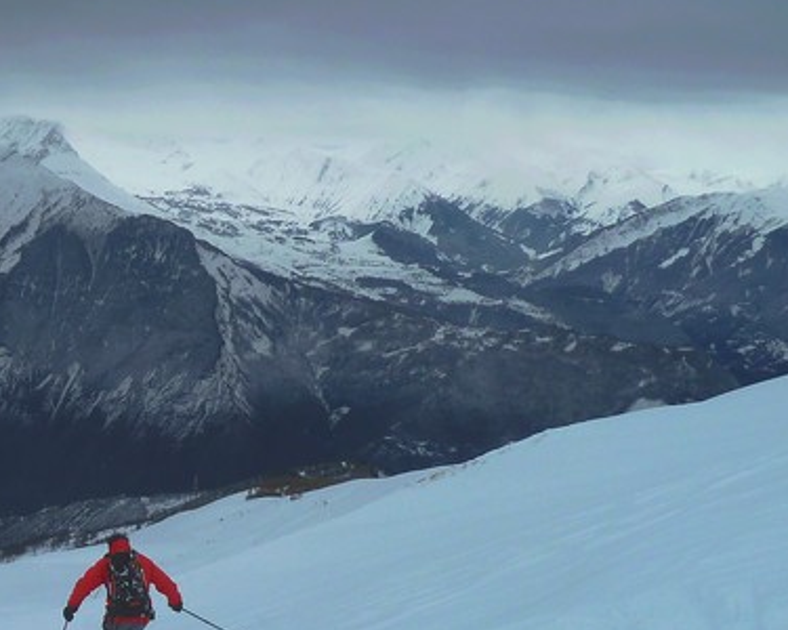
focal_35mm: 52
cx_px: -19
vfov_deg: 29.0
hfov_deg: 32.7
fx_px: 1213
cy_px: 395
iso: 80
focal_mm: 4.1
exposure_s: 1/320
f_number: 4
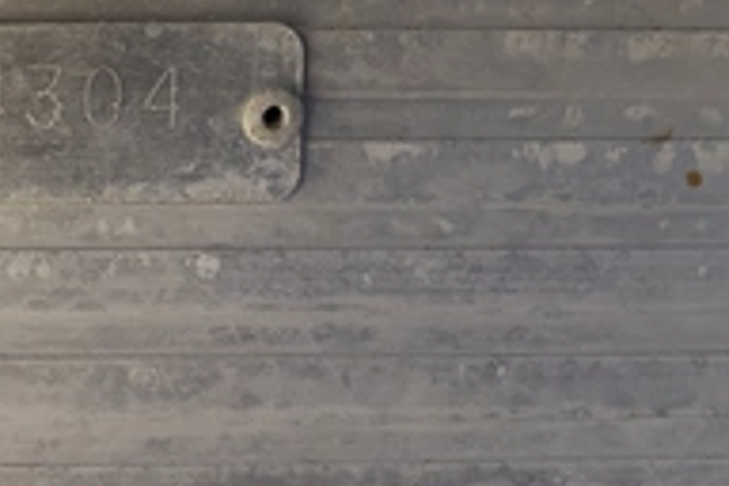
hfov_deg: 29.4
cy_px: 140
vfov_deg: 21.4
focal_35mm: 63
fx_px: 1276
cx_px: -27
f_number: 1.8
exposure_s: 1/358
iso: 25
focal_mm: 3
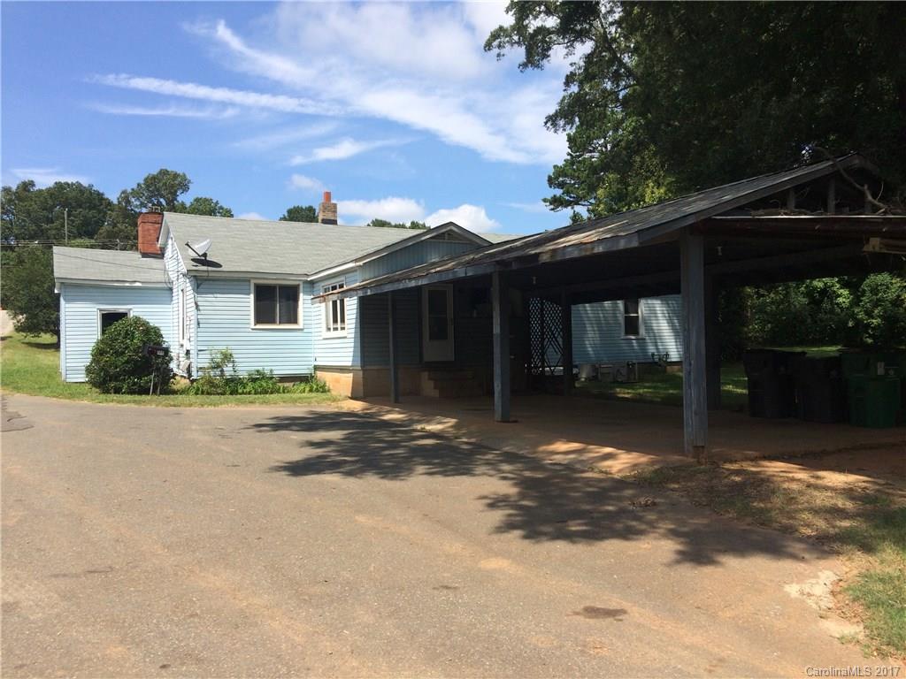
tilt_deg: +0.4
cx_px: 453
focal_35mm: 29
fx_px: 759
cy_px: 340
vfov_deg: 48.2
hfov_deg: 61.7
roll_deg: +2.6
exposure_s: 1/1953
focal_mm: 4.15
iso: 32
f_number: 2.2
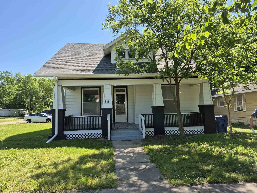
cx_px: 128
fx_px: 171
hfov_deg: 73.9
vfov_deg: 58.9
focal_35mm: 23
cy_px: 96
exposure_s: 1/912
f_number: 1.8
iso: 25
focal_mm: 5.4
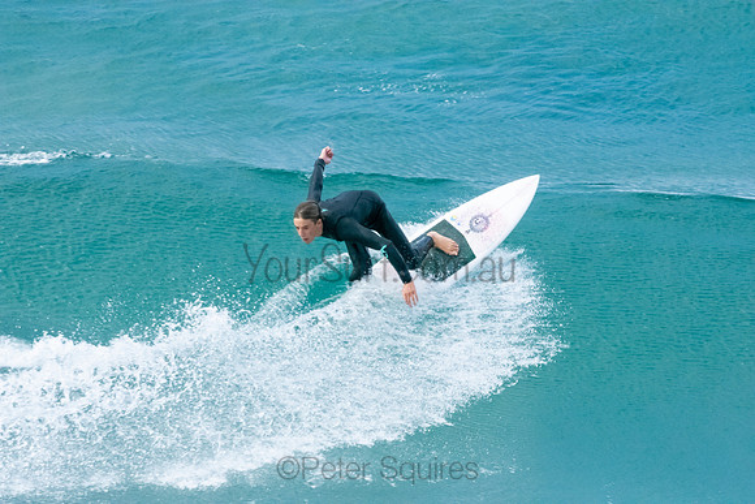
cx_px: 378
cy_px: 252
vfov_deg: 1.8
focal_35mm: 750
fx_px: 15732
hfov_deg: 2.7
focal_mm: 500
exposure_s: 1/640
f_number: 22
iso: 4000
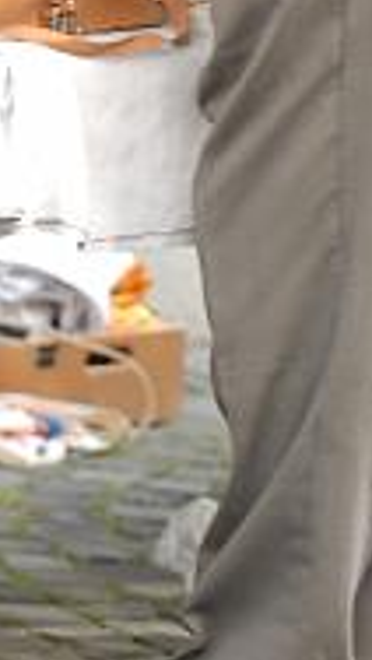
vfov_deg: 2.6
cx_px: -365
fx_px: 14371
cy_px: 116
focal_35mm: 821
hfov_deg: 1.5
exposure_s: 1/640
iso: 640
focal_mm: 140
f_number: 2.8
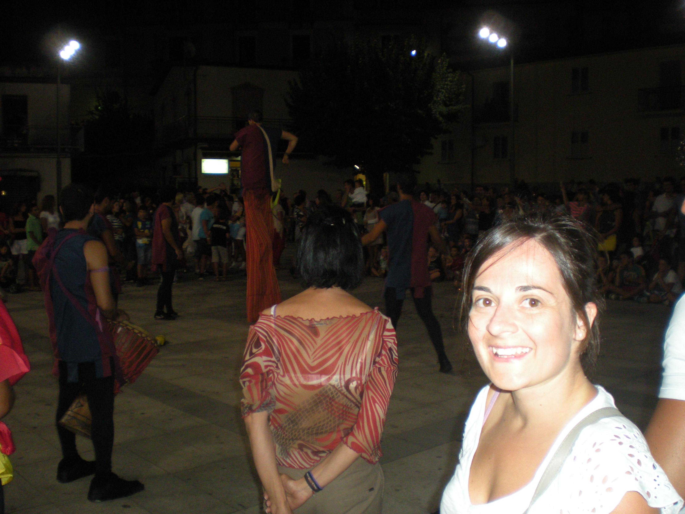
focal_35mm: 38
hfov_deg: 49.0
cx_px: 342
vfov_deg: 37.7
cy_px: 257
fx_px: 752
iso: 250
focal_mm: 6.3
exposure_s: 1/60
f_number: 3.1
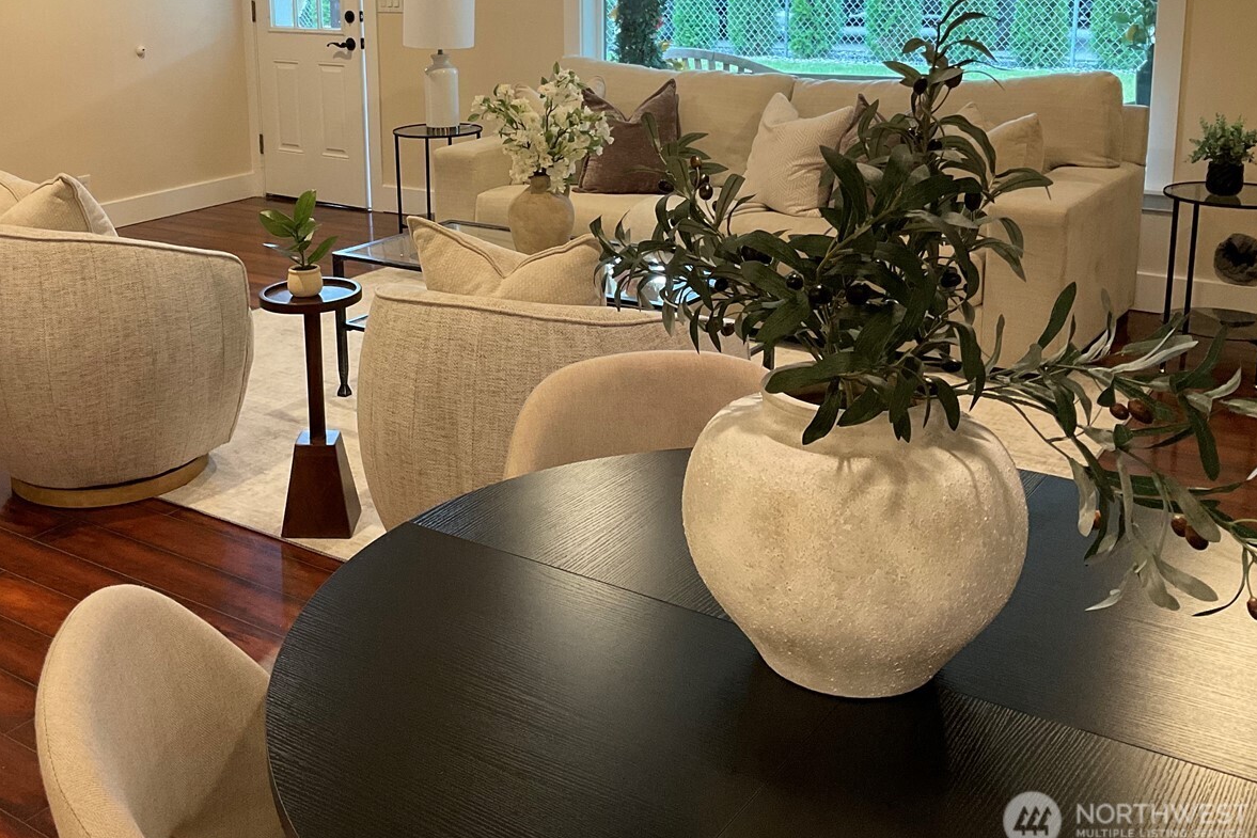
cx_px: 426
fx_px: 1432
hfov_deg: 46.7
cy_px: 223
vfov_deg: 32.1
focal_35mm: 41
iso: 160
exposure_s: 1/60
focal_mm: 3
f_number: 1.8
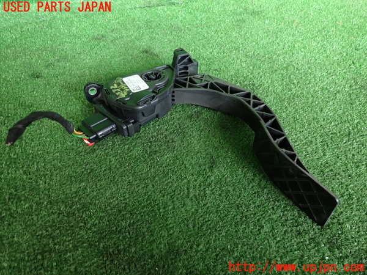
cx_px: 184
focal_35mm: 25
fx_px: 265
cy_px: 138
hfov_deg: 69.4
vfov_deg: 54.9
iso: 200
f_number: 2
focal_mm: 4.5
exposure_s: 1/60
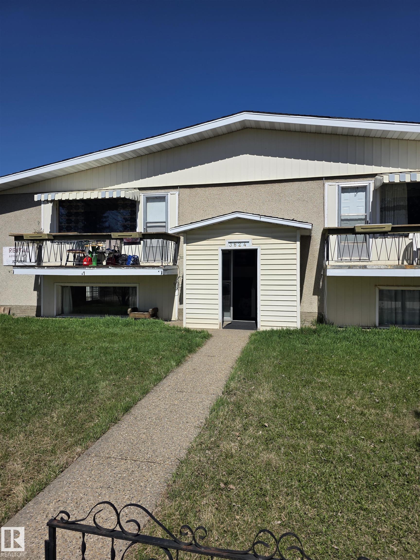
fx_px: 372
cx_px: 210
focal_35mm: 23
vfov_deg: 73.9
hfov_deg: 58.9
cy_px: 280
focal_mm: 6.3
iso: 64
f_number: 1.7
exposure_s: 1/7944
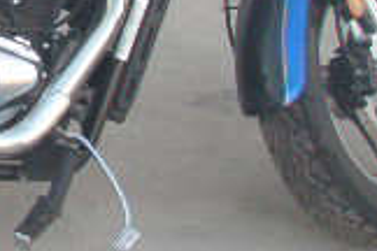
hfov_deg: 12.6
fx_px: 1634
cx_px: -154
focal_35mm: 156
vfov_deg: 8.7
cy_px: -46
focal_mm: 6.7
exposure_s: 1/60
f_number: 3.5
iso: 80
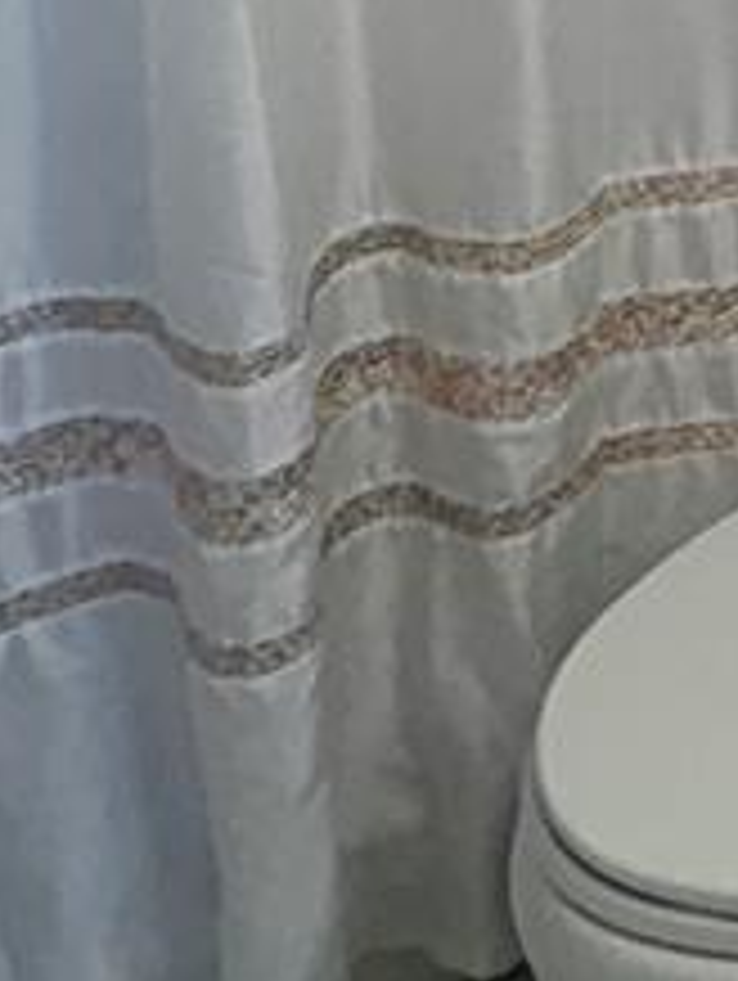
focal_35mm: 77
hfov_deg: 16.2
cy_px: -837
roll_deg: -0.1
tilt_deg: -5.3
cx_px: 1332
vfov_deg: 18.8
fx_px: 2185
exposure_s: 1/120
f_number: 2.2
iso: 80
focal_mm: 2.22
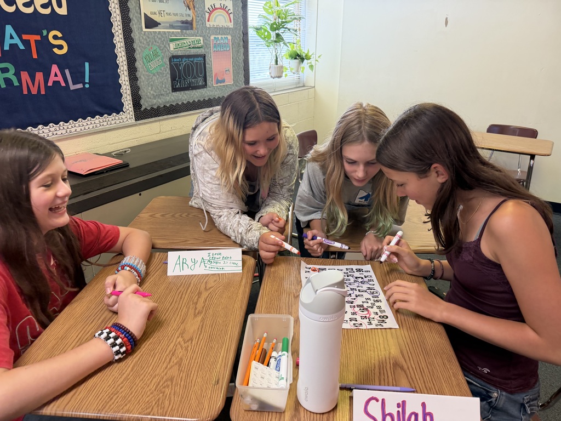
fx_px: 389
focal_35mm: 24
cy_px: 210
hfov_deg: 71.6
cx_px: 280
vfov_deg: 56.8
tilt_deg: -24.9
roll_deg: -1.0
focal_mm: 6.76
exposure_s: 1/60
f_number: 1.78
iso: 200
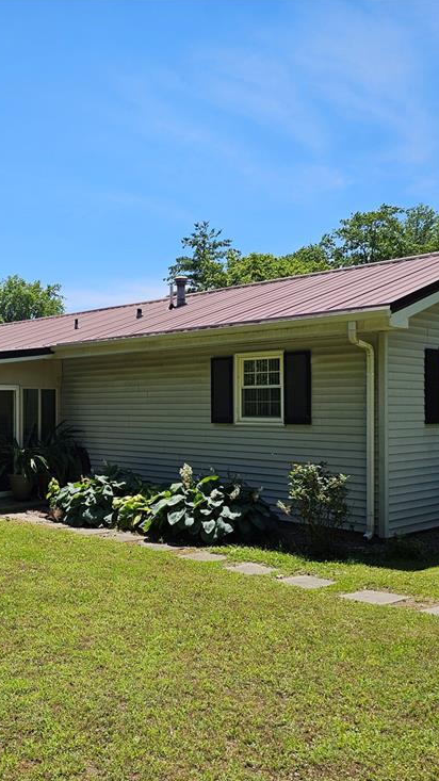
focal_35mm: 35
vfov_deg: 56.6
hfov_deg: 33.0
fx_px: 725
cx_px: 108
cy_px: 406
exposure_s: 1/932
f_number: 1.7
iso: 10
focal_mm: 6.3
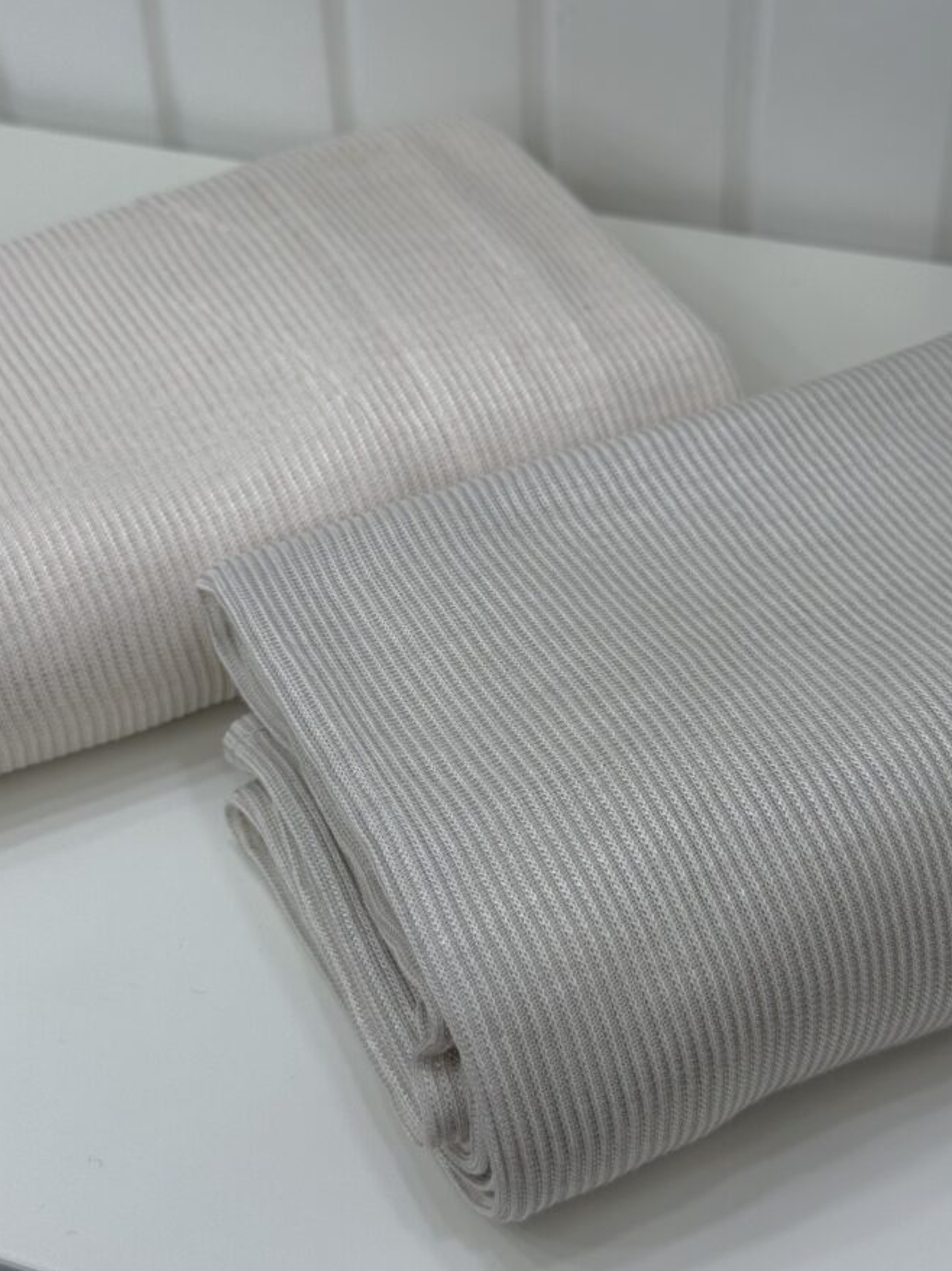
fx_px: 2054
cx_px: 409
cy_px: 578
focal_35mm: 56
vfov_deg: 34.3
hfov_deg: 26.1
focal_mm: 6.76
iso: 50
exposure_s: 1/194
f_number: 1.78
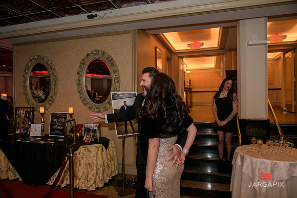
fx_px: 198
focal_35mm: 24
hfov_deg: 73.7
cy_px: 99
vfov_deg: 53.2
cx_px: 148
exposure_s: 1/125
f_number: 3.2
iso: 1600
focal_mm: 24
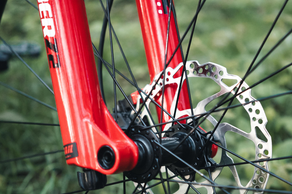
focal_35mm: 62
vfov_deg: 21.7
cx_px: 180
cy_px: 151
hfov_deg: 32.3
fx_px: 503
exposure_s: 1/160
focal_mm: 35
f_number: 2.8
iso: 3200
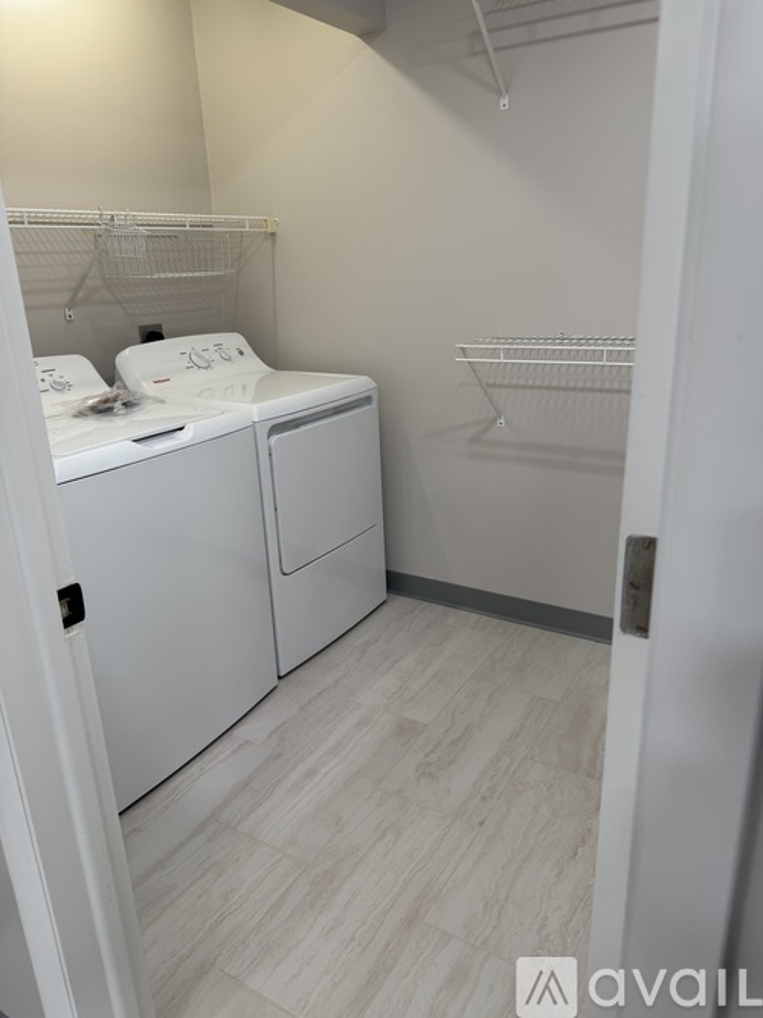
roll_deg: +2.2
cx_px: 382
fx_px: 706
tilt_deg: -18.1
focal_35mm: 24
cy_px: 509
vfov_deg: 71.6
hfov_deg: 56.8
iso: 80
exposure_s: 1/120
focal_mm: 6.76
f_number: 1.78
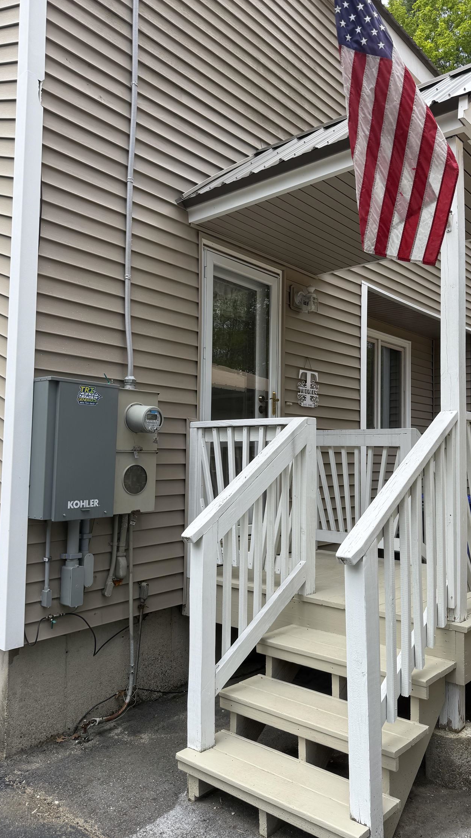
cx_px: 267
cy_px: 421
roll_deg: -0.3
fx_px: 599
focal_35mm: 27
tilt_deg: +3.6
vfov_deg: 69.9
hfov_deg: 42.8
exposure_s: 1/1901
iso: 80
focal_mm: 6.76
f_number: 1.78
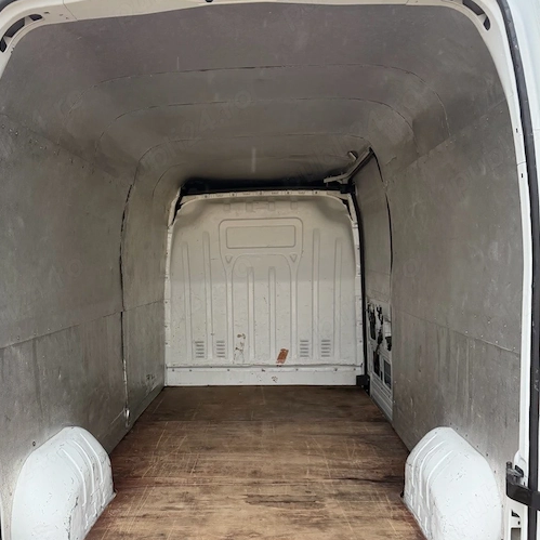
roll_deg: +3.1
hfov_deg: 48.3
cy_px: 335
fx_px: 600
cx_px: 225
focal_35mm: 34
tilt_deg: -7.7
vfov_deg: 48.0
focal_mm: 6.76
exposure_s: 1/231
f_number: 1.78
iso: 200
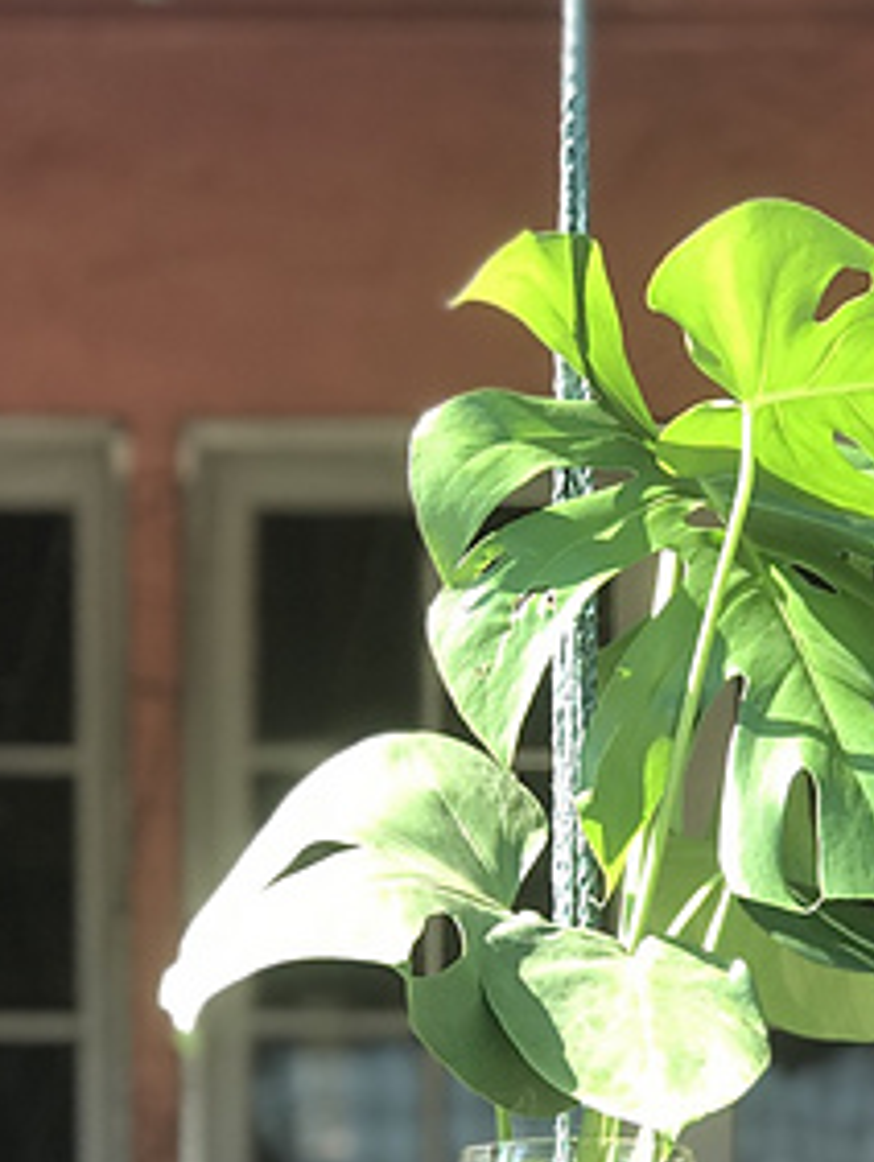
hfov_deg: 14.6
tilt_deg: +8.7
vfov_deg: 19.3
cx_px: 653
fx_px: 3395
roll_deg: -0.1
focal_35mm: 101
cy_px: 911
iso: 32
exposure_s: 1/120
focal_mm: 6.6
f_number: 2.8
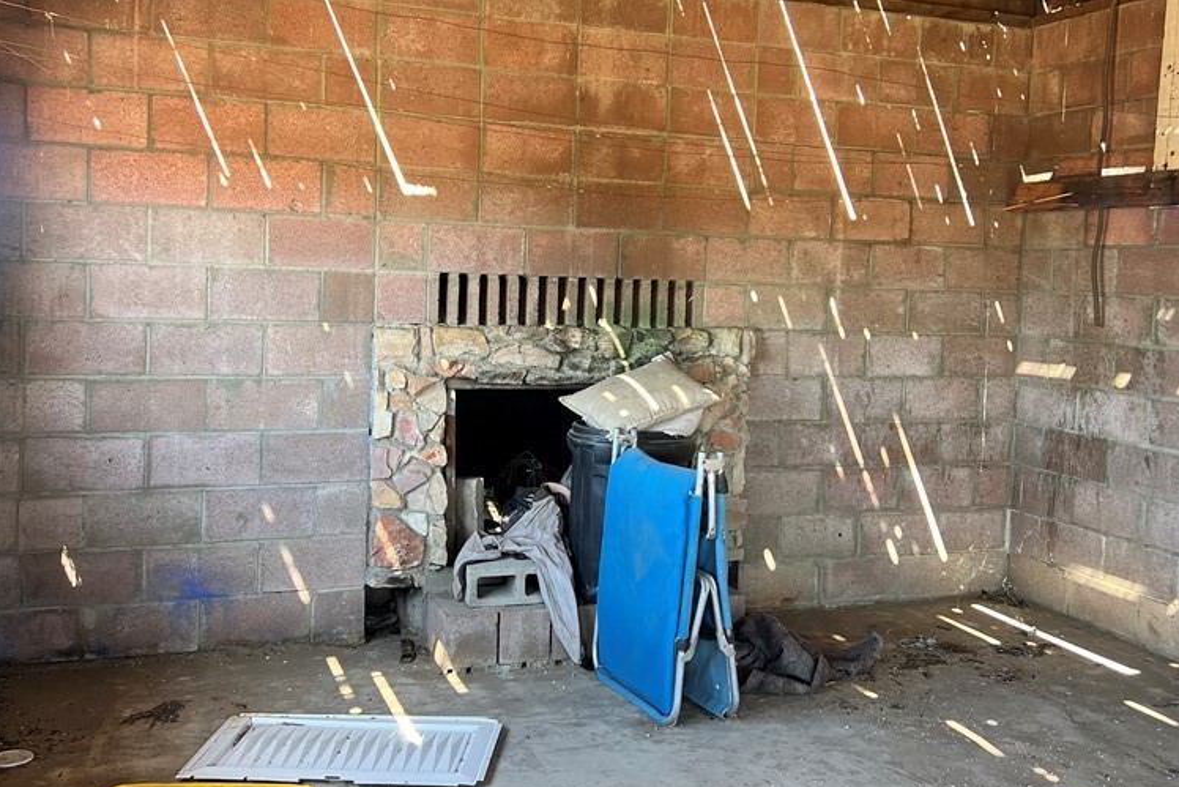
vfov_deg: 35.9
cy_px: 326
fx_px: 1212
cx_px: 599
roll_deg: +0.2
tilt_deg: -1.5
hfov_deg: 51.9
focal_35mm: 37
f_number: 1.5
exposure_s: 1/121
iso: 80
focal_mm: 5.7
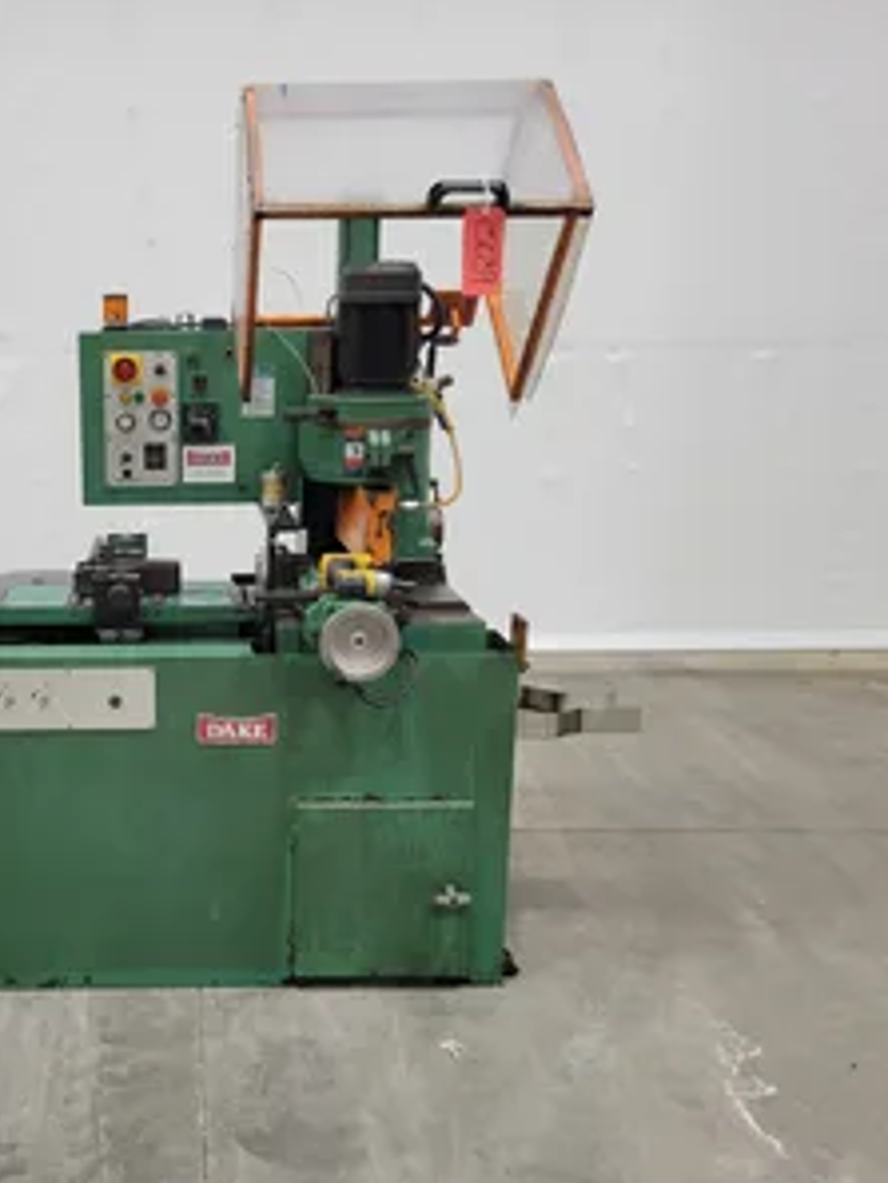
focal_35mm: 35
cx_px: 175
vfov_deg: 52.6
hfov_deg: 39.1
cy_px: 593
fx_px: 1196
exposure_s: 1/39
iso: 200
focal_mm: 5.4
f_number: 1.8
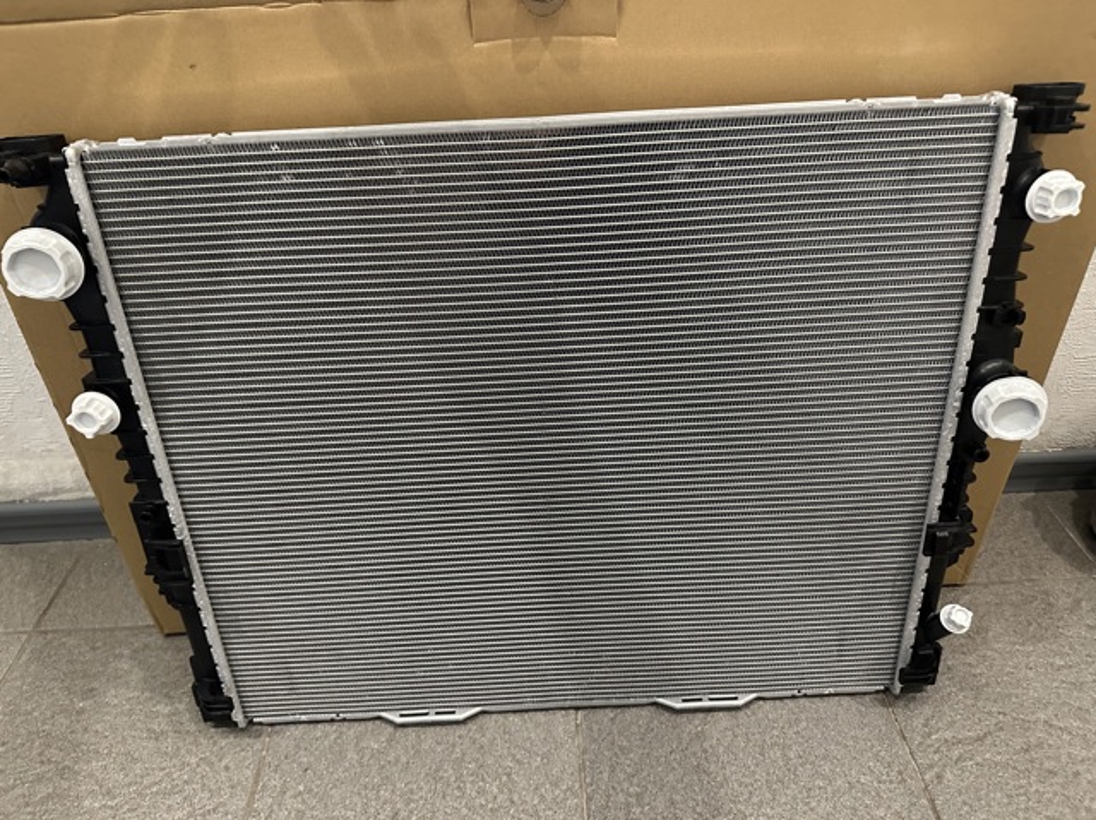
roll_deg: +2.2
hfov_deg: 71.6
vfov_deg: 56.8
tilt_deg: -36.0
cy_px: 410
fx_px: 759
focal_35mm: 24
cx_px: 548
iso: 640
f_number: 1.78
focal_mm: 6.86
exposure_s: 1/50
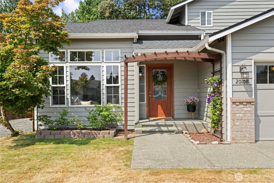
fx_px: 198
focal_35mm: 26
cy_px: 92
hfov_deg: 69.4
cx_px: 137
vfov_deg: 49.5
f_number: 8
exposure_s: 1/500
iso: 200
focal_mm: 26
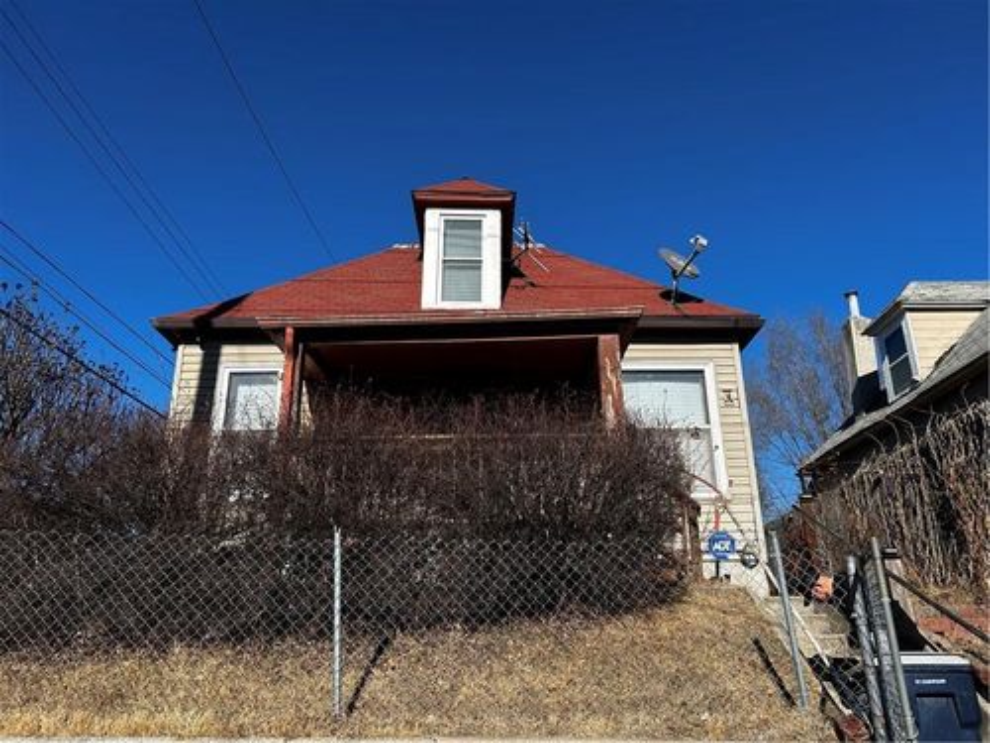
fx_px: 744
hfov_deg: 67.3
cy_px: 372
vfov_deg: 53.1
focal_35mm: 26
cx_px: 495
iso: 50
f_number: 1.5
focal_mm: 5.7
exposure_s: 1/3460
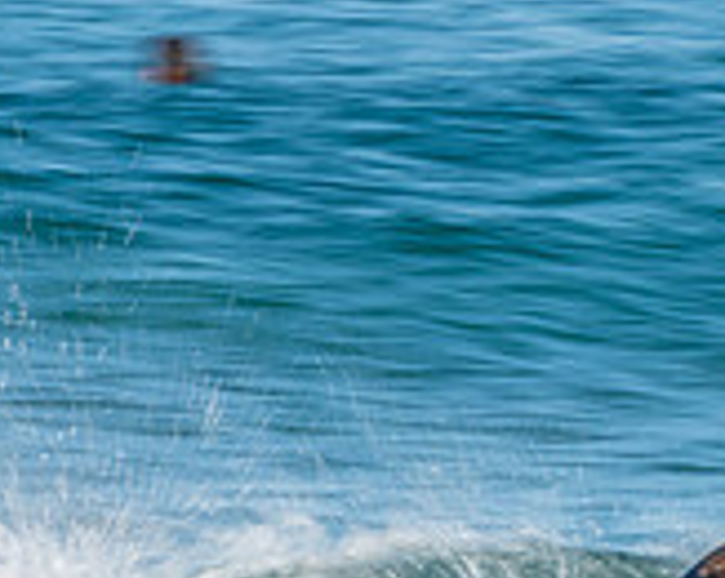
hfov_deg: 1.0
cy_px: 780
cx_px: 1045
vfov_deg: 0.8
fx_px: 42992
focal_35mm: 2006
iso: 100
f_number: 22
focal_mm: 400
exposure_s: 1/25
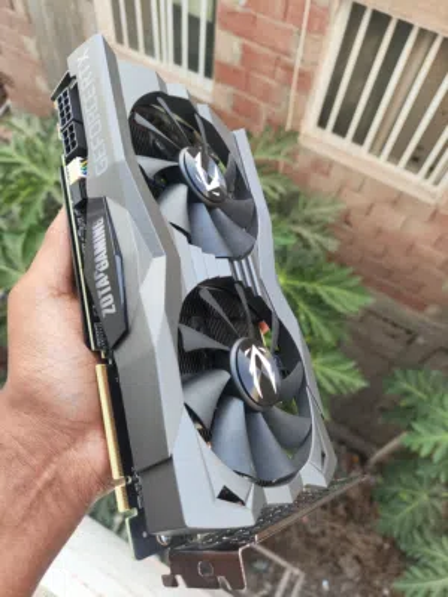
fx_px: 414
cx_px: 224
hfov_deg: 56.8
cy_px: 298
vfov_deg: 71.6
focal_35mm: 24
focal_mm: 4.68
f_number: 1.8
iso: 50
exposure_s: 1/100
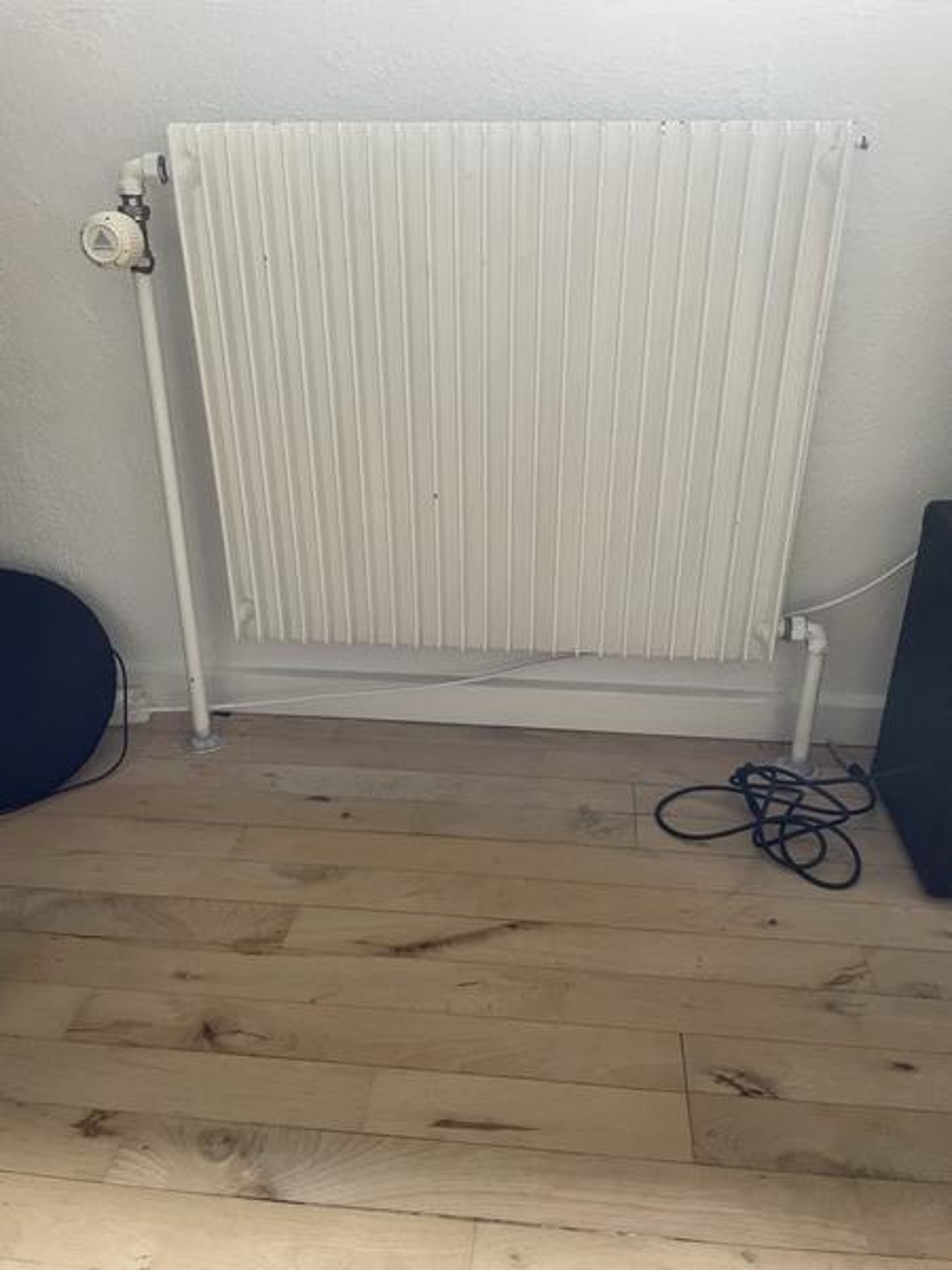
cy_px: 635
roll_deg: +1.0
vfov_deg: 67.3
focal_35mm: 26
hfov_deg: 53.1
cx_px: 476
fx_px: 953
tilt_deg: -26.5
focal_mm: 4.2
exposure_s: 1/60
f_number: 1.6
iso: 125
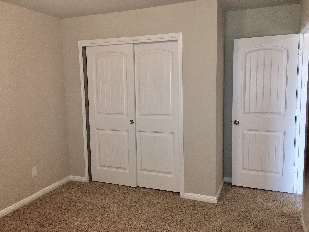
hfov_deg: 61.7
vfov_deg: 48.2
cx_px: 154
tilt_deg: -6.0
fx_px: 259
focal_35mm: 29
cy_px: 116
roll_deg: +0.8
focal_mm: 4.15
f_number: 2.2
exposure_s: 1/30
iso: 64
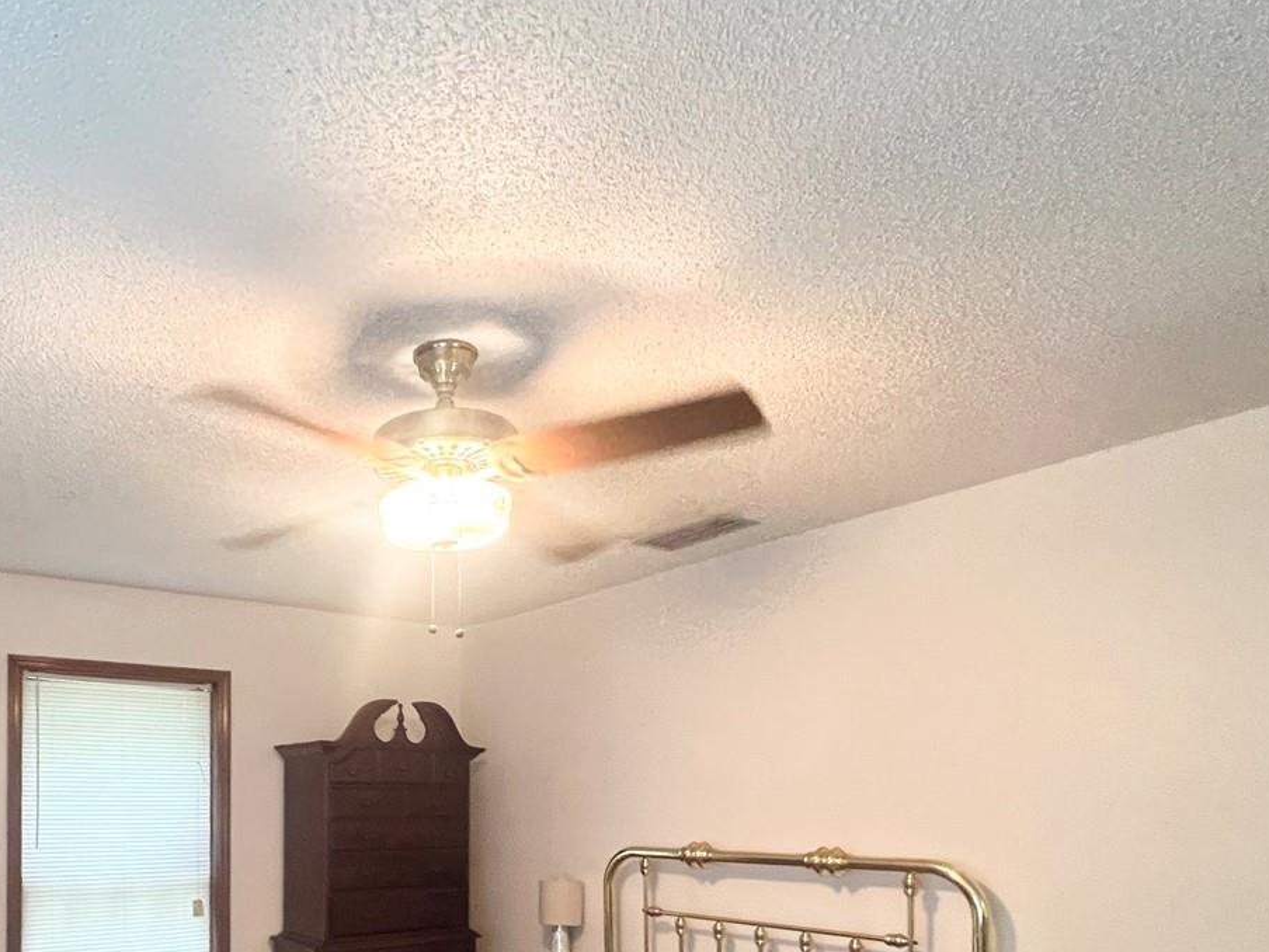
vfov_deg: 53.5
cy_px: 807
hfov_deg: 70.5
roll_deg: +0.2
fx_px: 843
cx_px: 368
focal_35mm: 23
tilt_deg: -0.4
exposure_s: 1/60
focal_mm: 1.57
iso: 640
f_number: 1.8
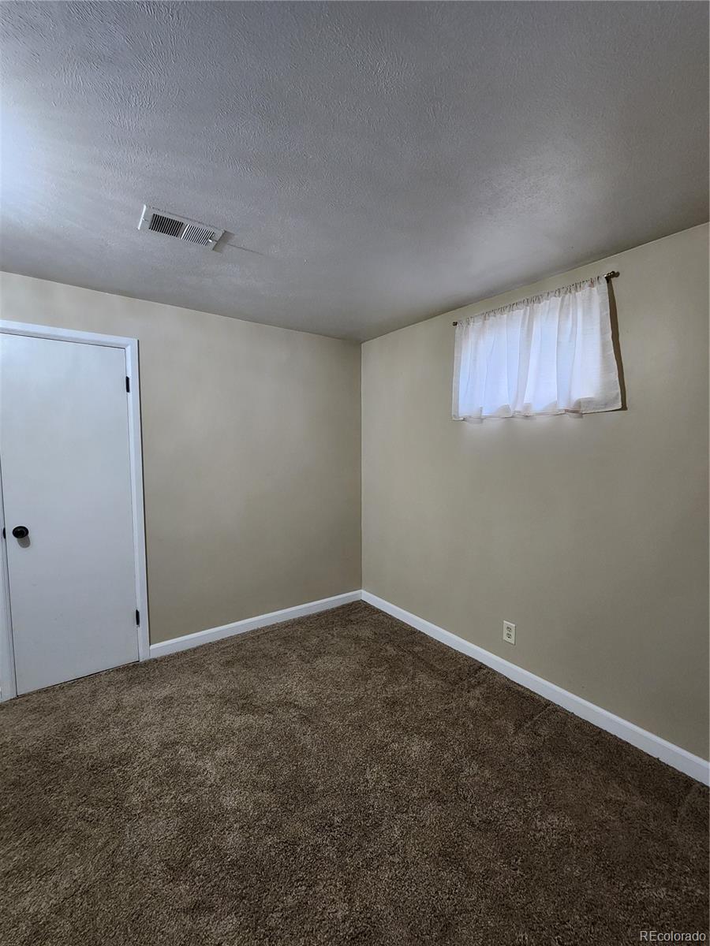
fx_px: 356
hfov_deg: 89.9
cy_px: 473
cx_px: 355
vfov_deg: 106.2
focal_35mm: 13
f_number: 2.2
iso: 320
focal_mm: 2.2
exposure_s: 1/30
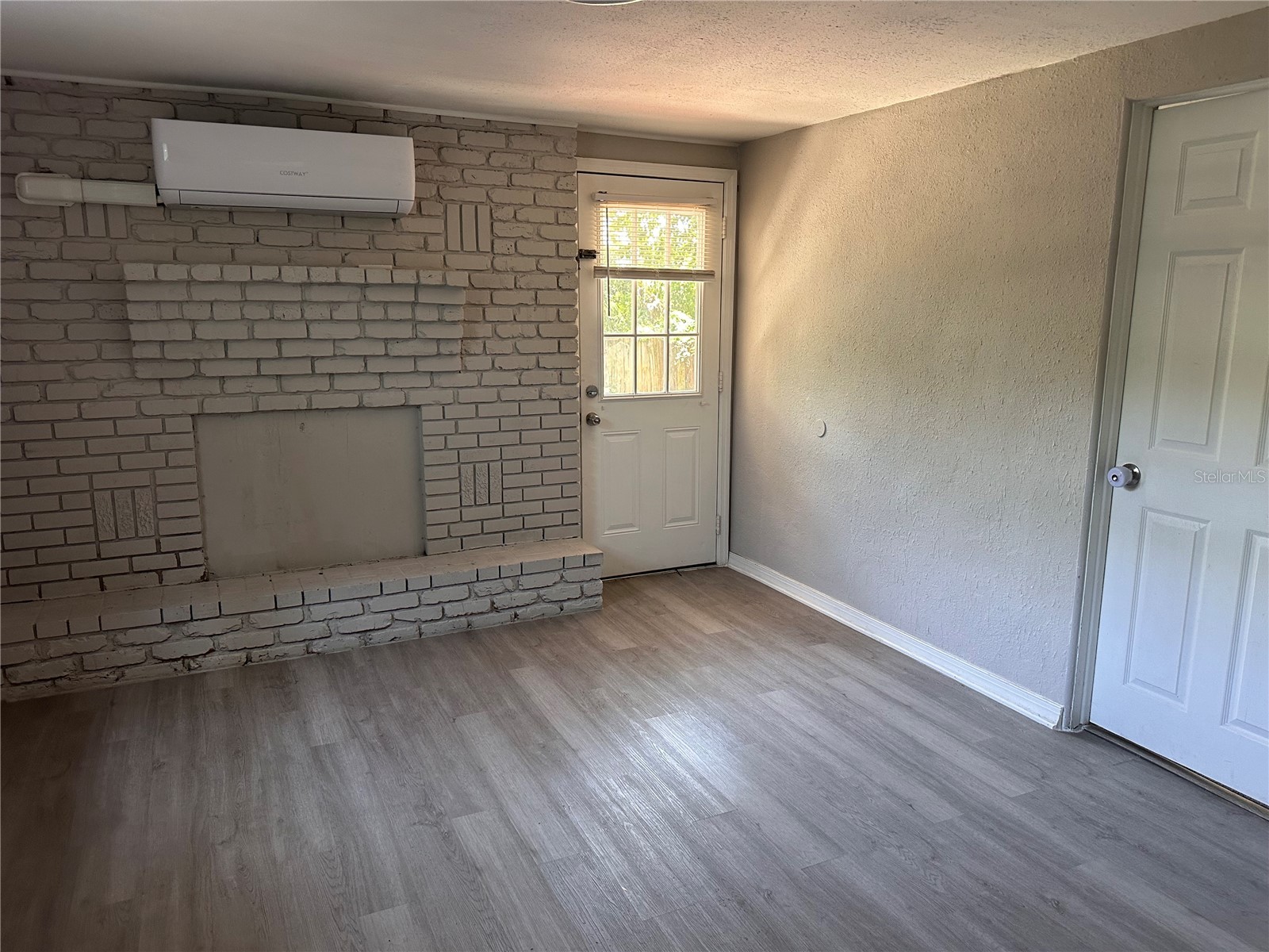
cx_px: 634
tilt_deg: -10.4
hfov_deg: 71.6
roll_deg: -0.8
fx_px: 880
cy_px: 476
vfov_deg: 56.8
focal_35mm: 24
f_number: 1.78
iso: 250
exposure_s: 1/81
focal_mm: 6.86
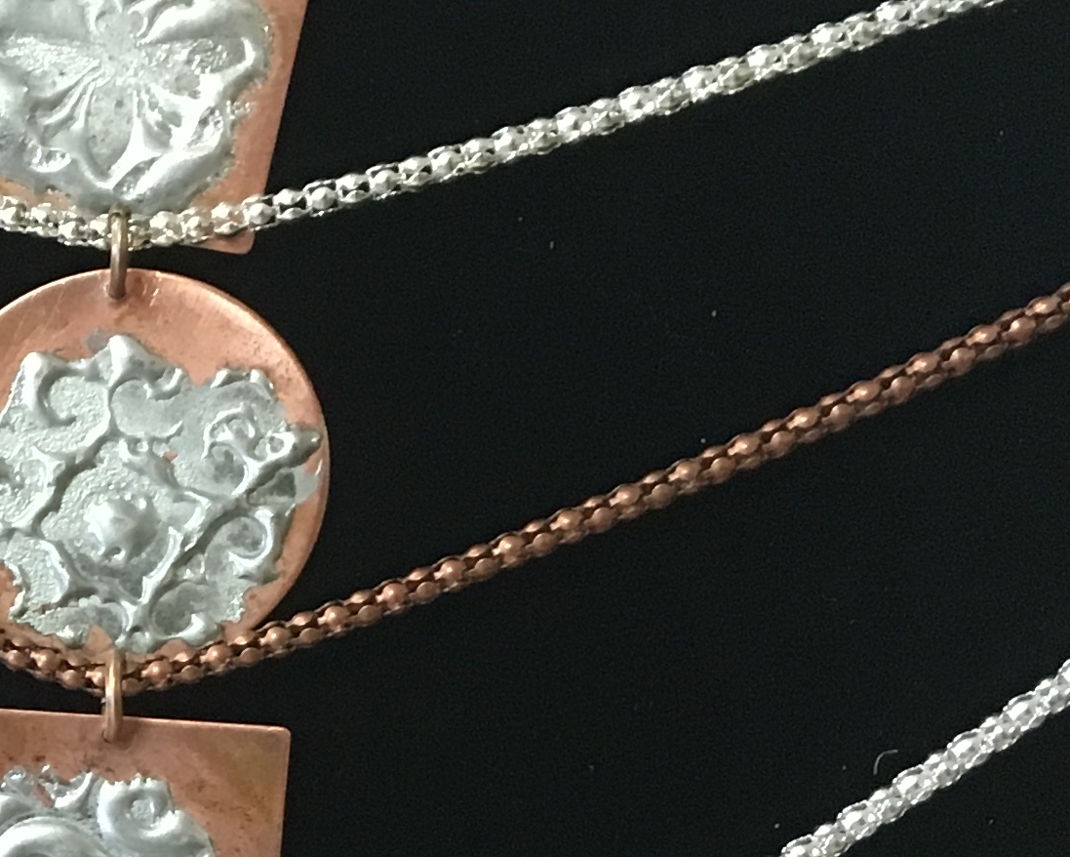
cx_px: -535
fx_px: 3294
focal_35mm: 104
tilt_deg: -26.6
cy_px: 957
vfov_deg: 14.5
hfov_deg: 16.8
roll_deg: -0.5
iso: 200
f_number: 2.2
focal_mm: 4.15
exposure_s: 1/30
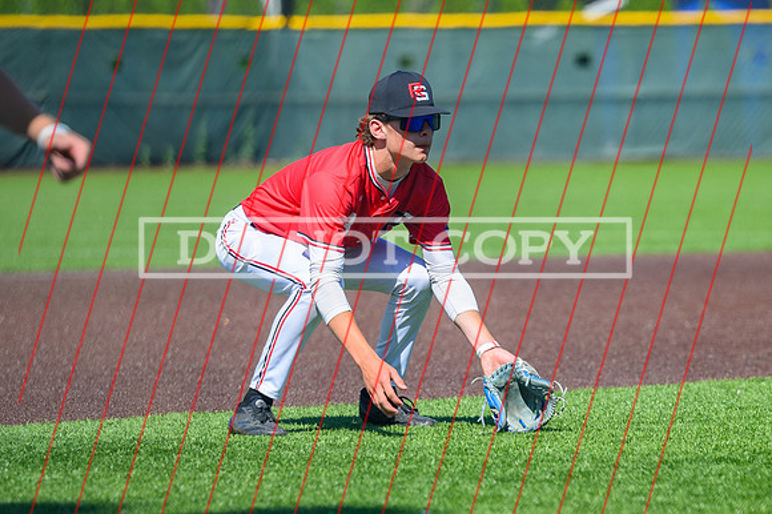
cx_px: 475
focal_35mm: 307
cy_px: 262
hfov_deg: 6.7
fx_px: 6583
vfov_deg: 4.5
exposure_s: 1/3200
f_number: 2.8
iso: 250
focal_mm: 170
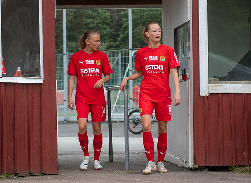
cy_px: 102
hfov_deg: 16.1
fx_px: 889
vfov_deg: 11.8
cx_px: 99
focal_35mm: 124
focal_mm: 70
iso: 360
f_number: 3.2
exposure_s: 1/1250
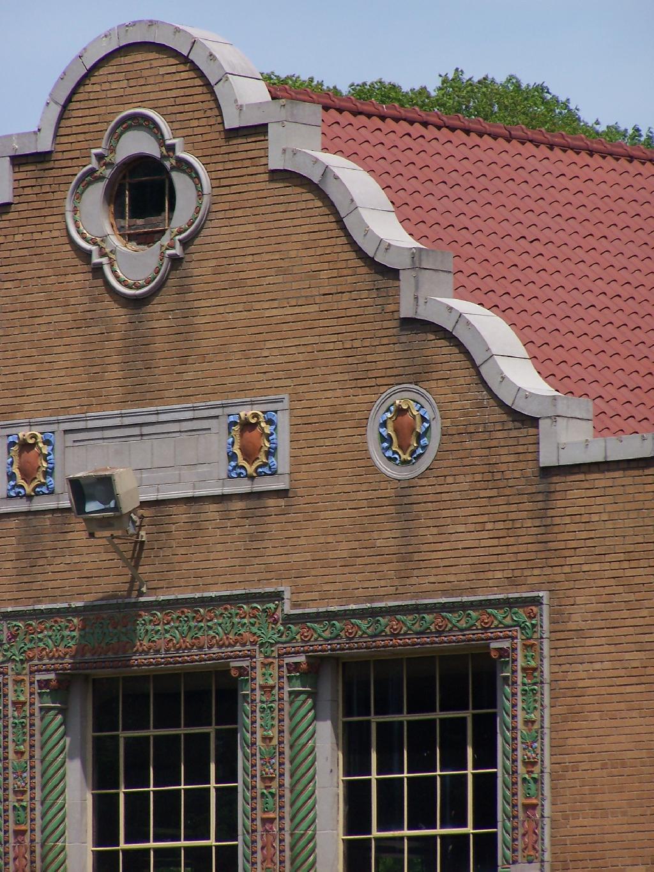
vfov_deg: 5.9
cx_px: 327
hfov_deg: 4.4
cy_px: 436
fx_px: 8488
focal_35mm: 337
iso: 80
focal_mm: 55.9
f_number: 5
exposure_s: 1/1000
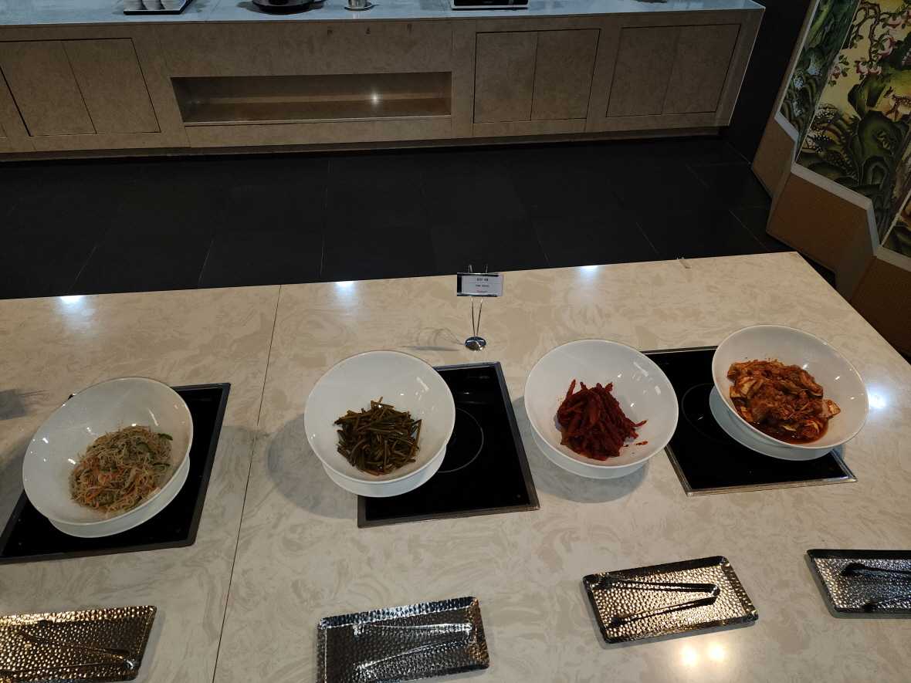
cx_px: 456
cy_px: 342
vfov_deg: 58.9
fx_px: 605
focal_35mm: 23
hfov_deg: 73.9
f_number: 1.8
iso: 100
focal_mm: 6.4
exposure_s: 1/30
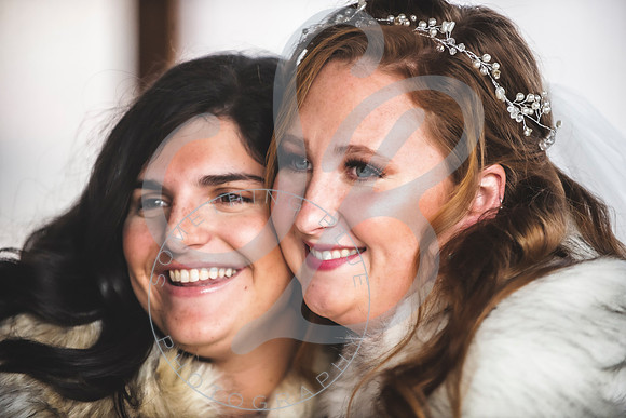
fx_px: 3478
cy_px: 209
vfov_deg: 6.9
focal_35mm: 200
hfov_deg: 10.3
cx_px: 313
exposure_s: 1/500
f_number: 2.8
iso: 1600
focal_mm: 200
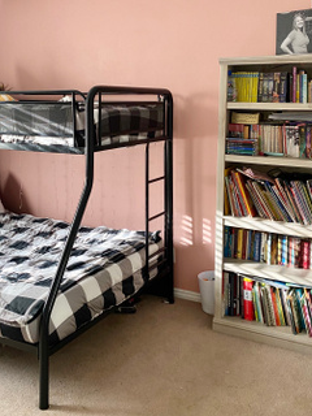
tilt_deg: -4.8
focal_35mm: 39
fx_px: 469
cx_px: 136
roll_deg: -1.1
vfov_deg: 47.0
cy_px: 135
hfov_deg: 36.8
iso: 125
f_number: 1.8
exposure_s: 1/60
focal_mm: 4.25
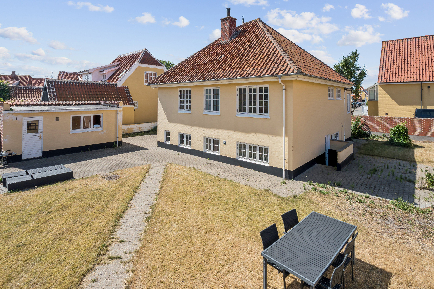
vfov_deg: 73.7
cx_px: 217
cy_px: 144
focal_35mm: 16
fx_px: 193
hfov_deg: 96.7
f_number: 11
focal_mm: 16
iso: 160
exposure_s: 1/200
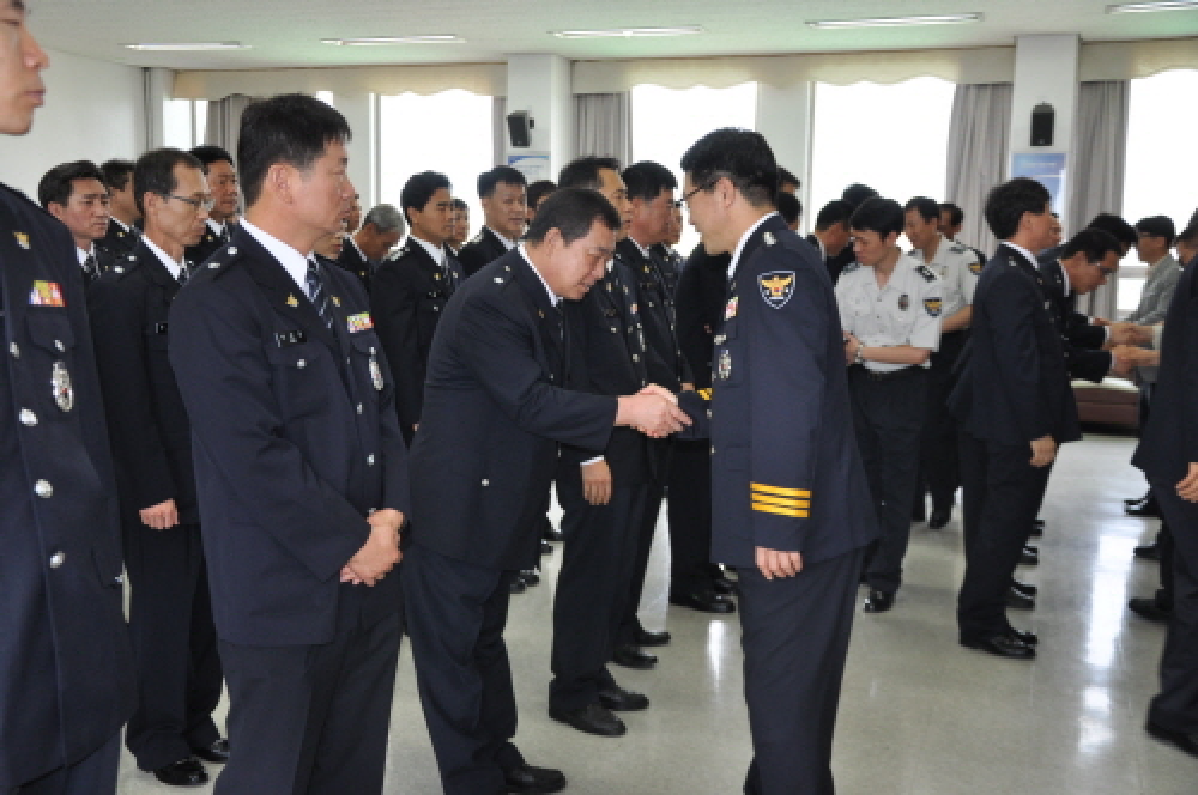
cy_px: 398
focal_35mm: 39
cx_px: 599
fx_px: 1296
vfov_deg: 34.1
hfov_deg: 49.6
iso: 400
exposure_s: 1/125
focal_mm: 26
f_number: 4
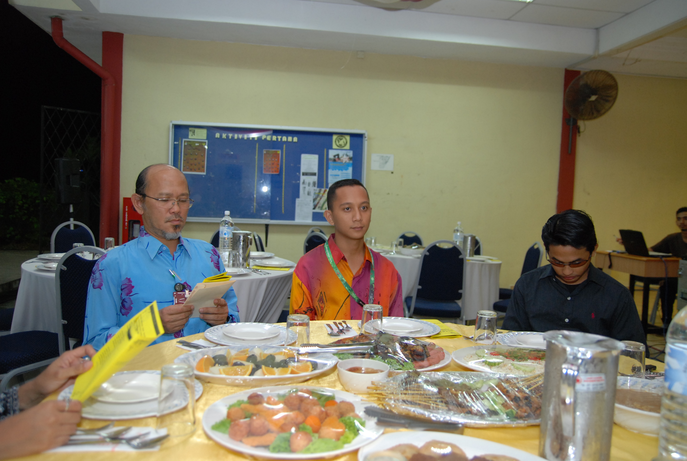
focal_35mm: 28
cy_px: 230
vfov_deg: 45.9
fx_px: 545
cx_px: 344
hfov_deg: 64.4
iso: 500
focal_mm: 19
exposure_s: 1/60
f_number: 2.8
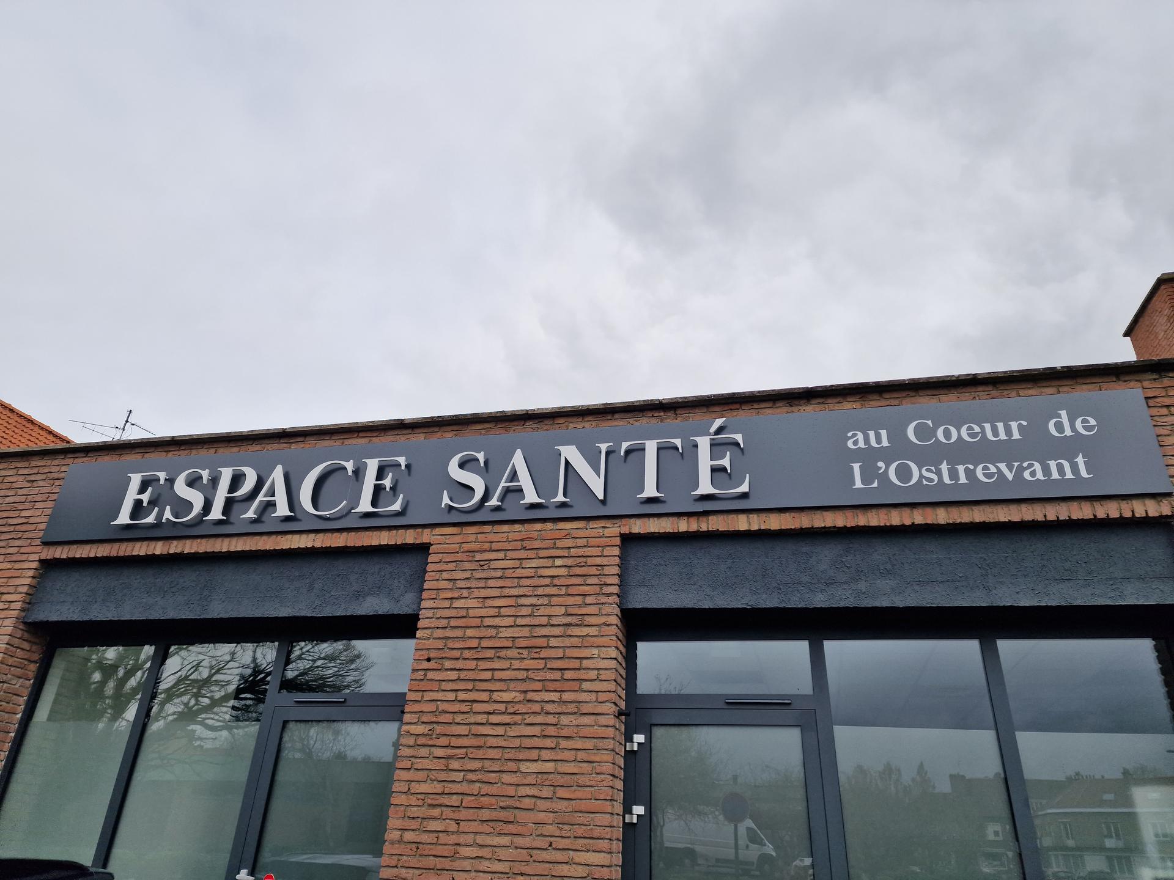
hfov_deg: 73.9
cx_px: 587
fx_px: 780
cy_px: 440
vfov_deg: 58.9
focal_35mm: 23
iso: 50
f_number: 1.8
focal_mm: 6.4
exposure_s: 1/1596
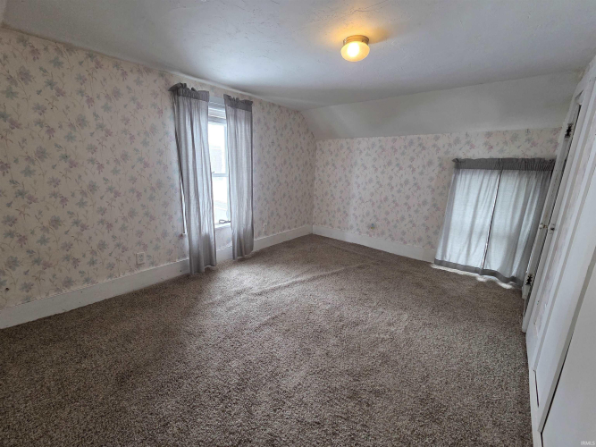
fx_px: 224
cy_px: 224
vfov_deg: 89.9
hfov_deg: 106.2
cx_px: 298
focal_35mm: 13
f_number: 2.2
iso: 250
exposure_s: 1/120
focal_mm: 2.2
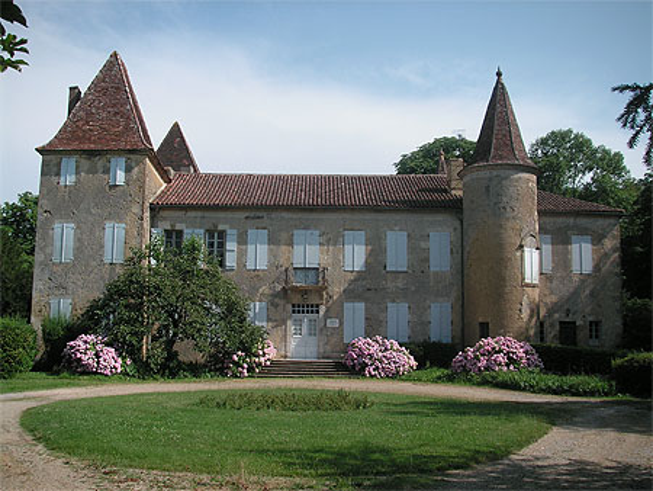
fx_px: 717
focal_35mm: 38
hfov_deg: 49.0
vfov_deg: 37.8
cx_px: 326
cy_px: 246
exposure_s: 1/750
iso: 50
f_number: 3.3
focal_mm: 6.3
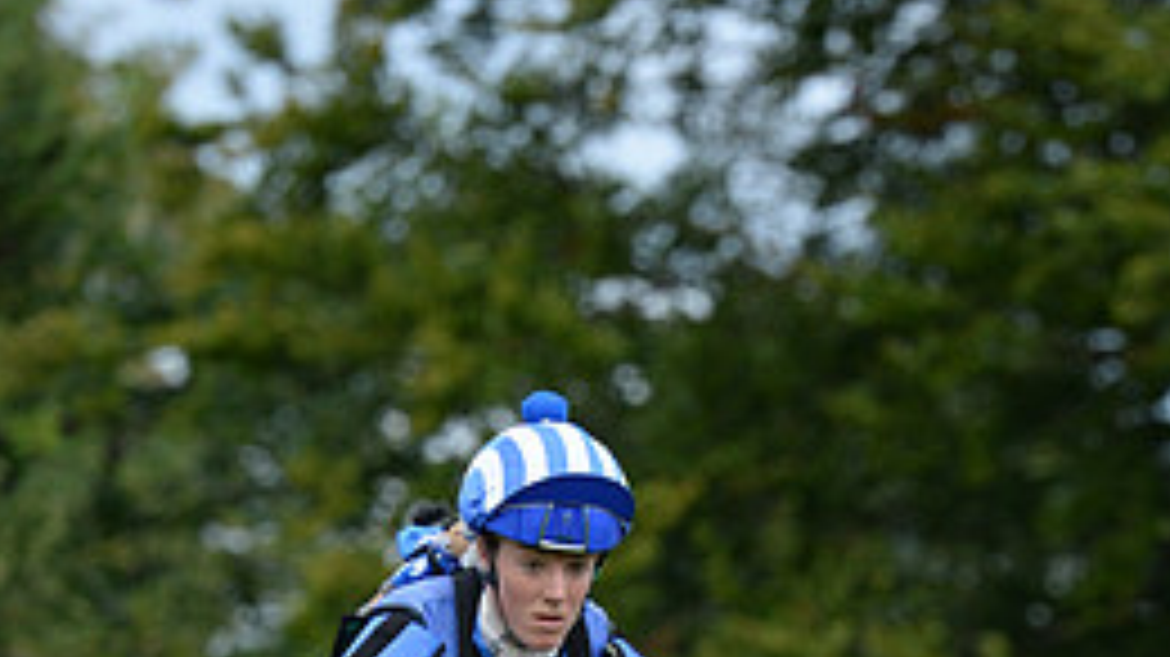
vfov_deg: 1.6
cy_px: 1282
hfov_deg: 2.8
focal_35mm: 772
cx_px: 562
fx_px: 23940
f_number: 7.1
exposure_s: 1/1000
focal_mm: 330
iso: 800
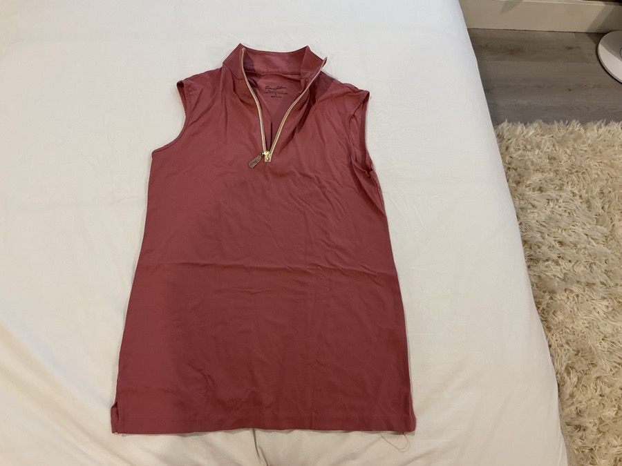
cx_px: 311
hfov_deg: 61.7
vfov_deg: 48.2
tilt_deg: -64.0
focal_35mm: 29
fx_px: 521
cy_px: 233
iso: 80
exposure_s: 1/60
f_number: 1.8
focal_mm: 3
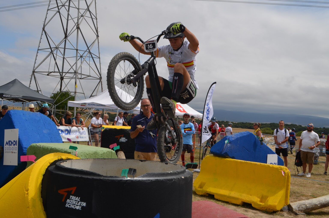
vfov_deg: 34.1
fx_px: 356
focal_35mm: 39
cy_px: 109
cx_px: 164
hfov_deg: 49.6
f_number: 10
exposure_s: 1/200
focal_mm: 26
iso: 100
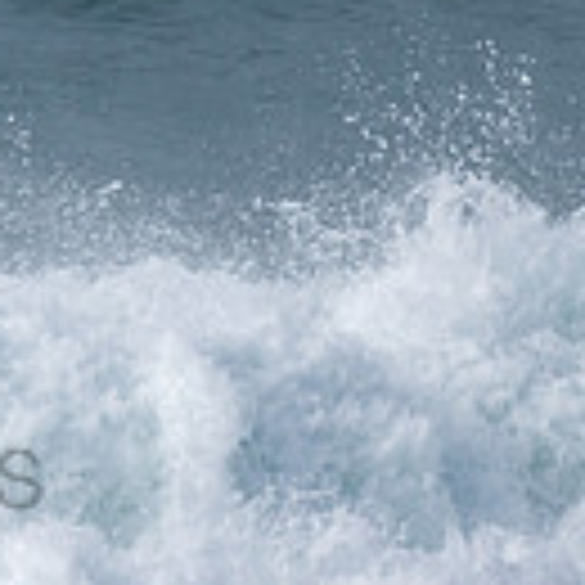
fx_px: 38966
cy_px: -277
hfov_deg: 0.9
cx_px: -306
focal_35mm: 2038
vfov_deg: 0.9
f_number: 5.6
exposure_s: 1/1000
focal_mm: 500
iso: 100
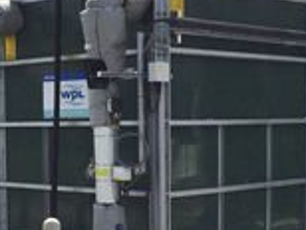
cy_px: 183
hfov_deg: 20.8
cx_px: 141
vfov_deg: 15.7
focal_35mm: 94
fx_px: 832
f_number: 2.2
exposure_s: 1/3597
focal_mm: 4.15
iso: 32
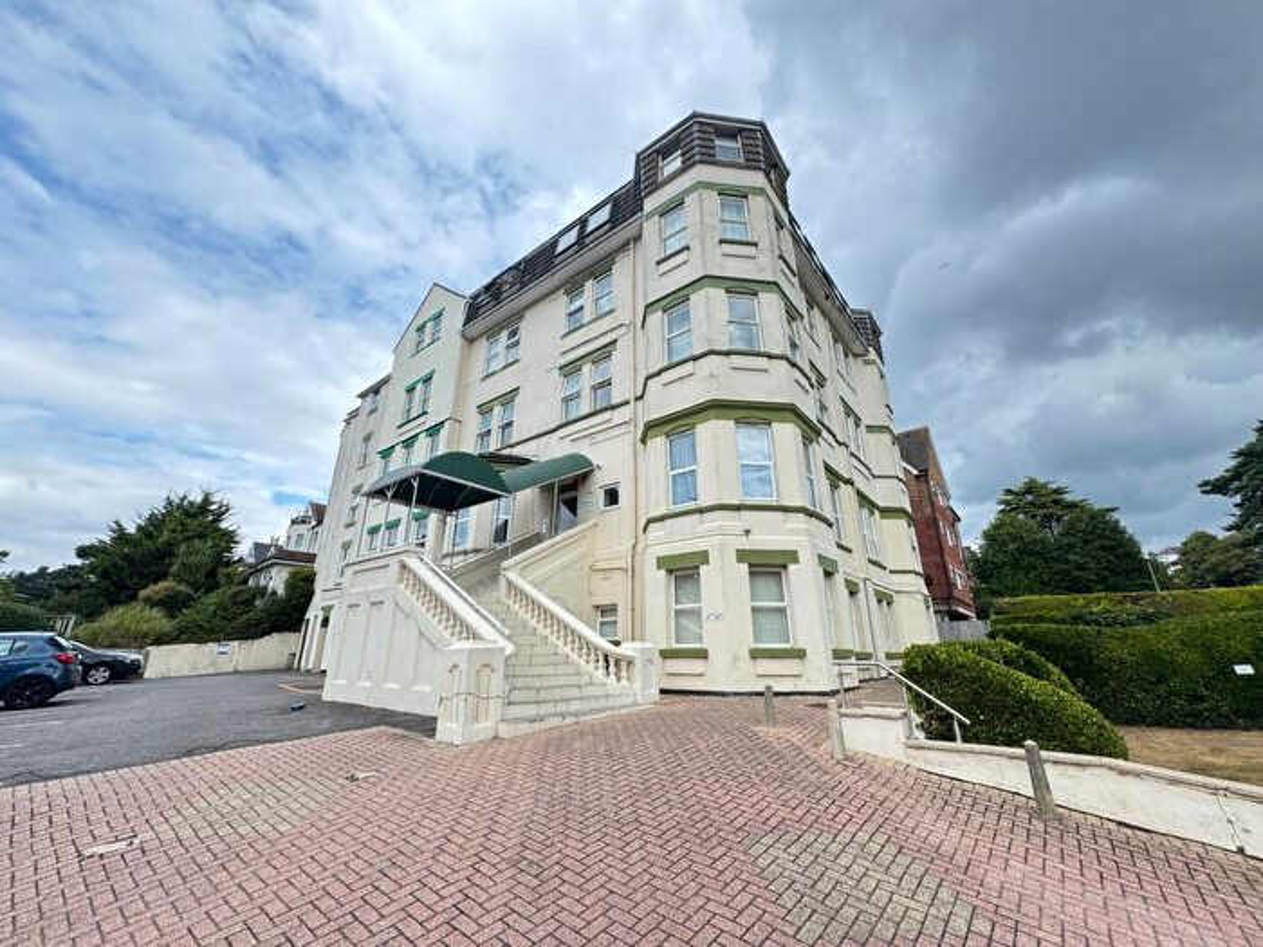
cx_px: 632
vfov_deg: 85.7
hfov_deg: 102.1
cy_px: 474
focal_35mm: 14
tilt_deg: +20.4
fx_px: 511
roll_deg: +0.1
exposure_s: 1/438
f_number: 2.2
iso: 50
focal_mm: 2.22
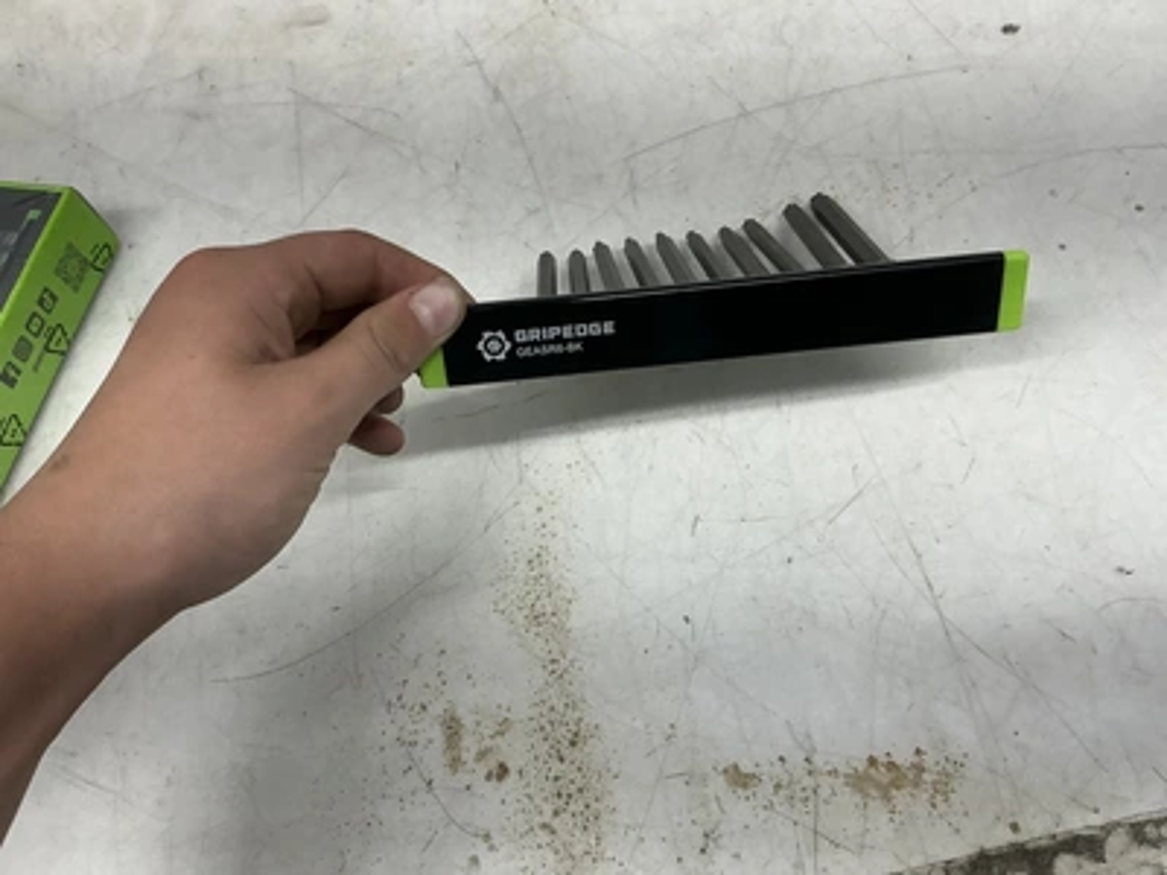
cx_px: 584
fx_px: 944
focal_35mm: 28
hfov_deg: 63.4
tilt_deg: -62.2
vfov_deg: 49.7
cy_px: 438
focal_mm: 3
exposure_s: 1/120
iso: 32
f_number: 1.8
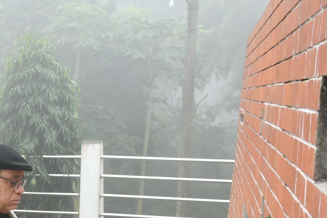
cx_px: -69
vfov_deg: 16.8
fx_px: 727
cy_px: 202
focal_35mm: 80
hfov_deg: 23.2
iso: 1600
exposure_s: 1/160
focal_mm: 20
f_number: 9
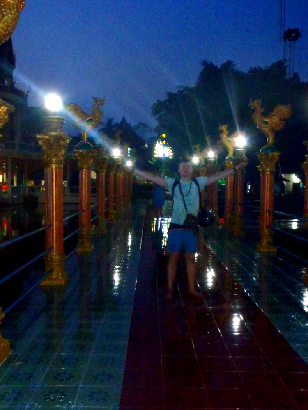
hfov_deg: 39.7
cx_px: 154
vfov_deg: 51.4
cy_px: 205
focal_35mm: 36
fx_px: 427
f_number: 4.1
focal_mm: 6.53
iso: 800
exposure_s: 1/10
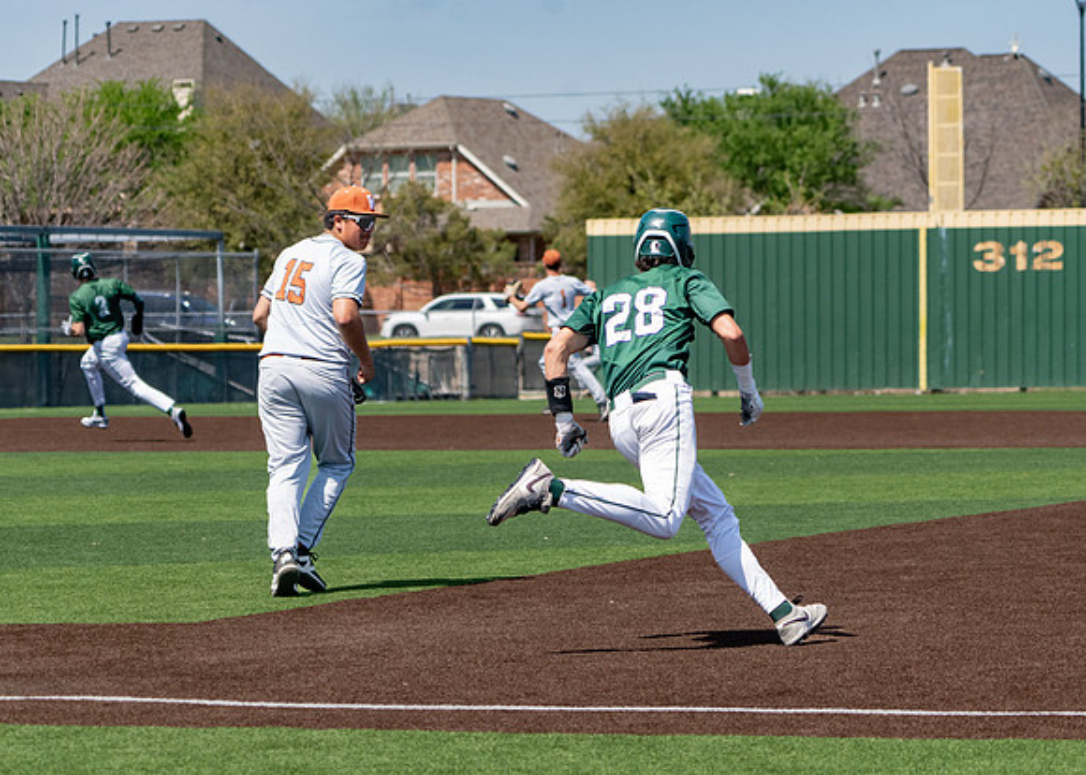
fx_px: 5358
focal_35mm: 174
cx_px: 558
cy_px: 396
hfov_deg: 11.6
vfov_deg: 8.3
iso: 800
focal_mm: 140
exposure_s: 1/2500
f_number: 6.3
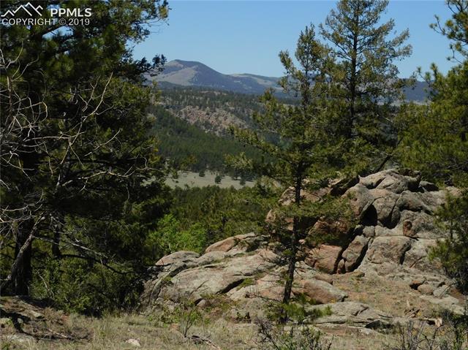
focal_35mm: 80
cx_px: 234
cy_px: 175
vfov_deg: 18.4
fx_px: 1081
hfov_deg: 24.4
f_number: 4.4
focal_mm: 14.2
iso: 125
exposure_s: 1/1250
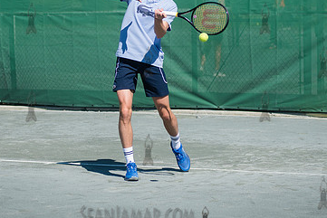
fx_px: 1499
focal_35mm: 165
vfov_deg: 8.3
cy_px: 59
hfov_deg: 12.4
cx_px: 136
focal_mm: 80
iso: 200
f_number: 4
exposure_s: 1/2000
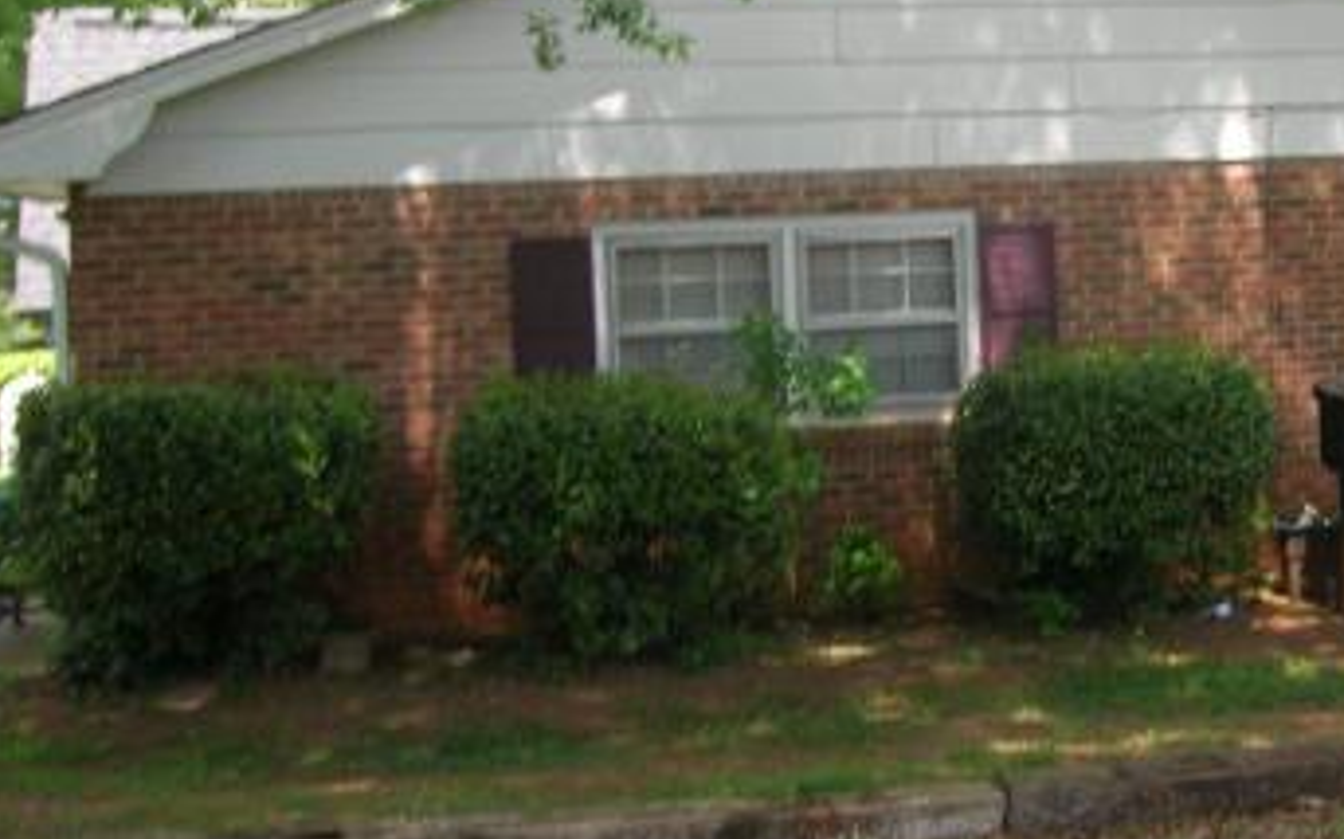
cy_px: 235
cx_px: 1093
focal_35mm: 61
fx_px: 2233
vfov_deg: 21.1
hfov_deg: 32.5
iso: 50
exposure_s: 1/50.3
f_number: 4.9
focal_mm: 5.7
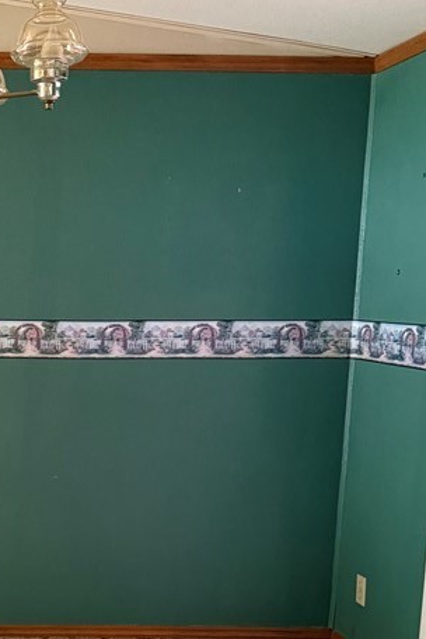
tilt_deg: -10.5
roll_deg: -0.1
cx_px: -64
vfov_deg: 35.0
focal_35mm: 56
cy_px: 471
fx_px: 994
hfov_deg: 22.6
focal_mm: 6.76
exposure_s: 1/60
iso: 500
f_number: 1.78
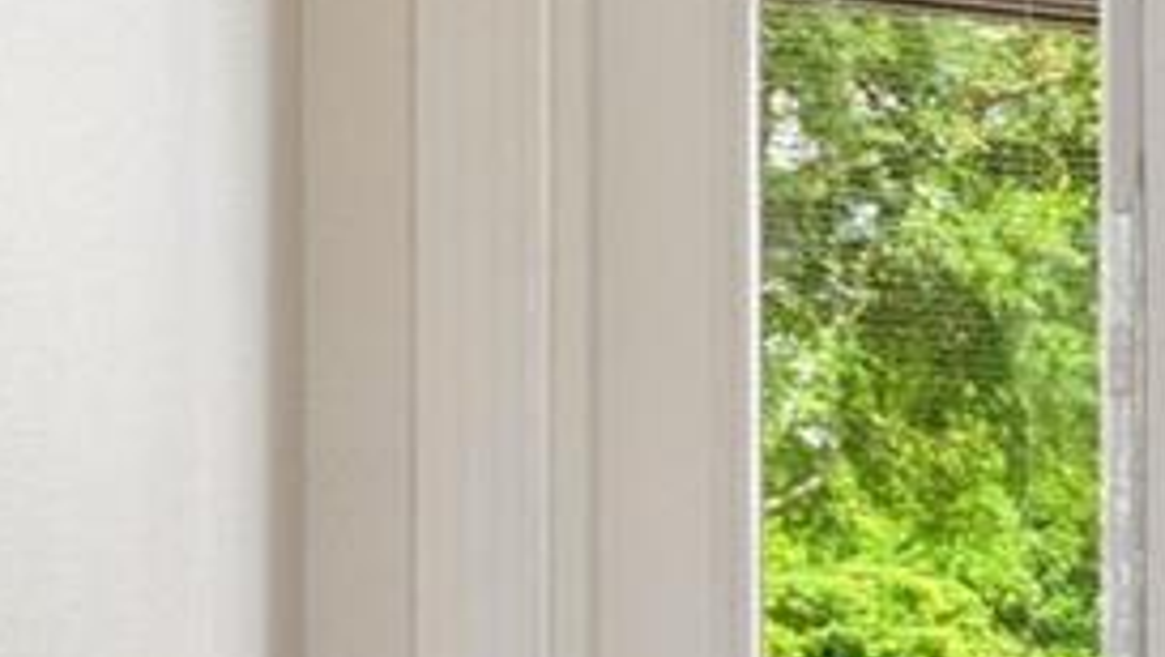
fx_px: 2844
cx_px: 2642
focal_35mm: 92
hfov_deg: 15.4
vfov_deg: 12.8
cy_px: 811
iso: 400
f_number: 4.5
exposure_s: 1/13
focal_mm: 10
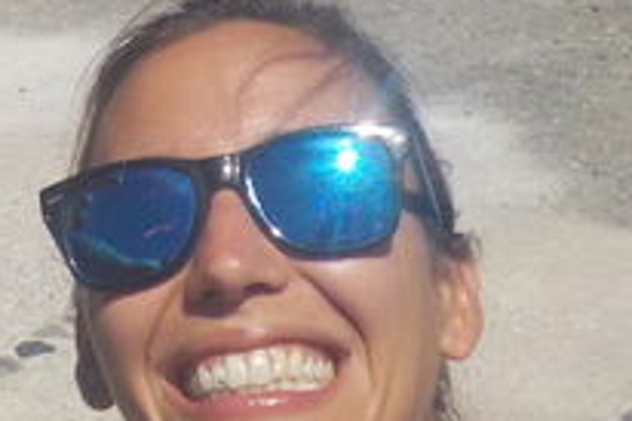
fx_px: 1596
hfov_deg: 21.9
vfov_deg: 14.3
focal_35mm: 91
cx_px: 80
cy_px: -157
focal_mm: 4.1
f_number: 6.6
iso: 125
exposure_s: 1/640
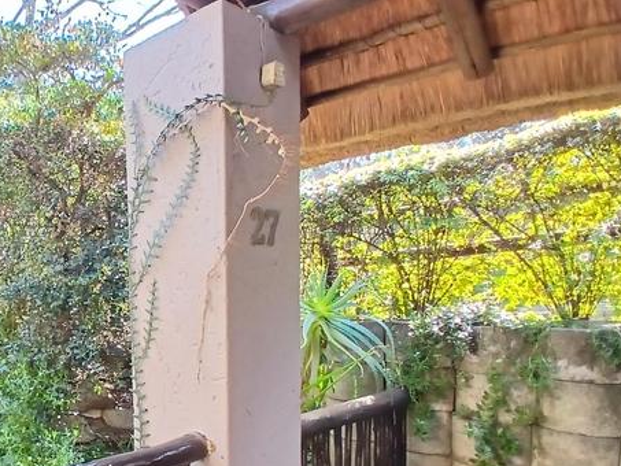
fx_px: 538
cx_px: 80
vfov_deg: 45.4
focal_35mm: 30
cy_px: 344
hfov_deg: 53.6
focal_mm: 1.4
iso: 64
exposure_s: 1/50
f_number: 2.2
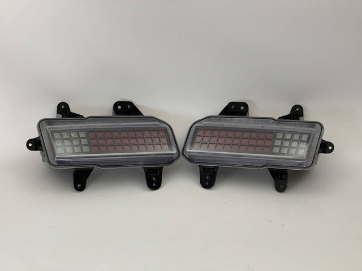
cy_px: 136
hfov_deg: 30.3
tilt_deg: -31.6
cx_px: 181
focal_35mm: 64
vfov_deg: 22.9
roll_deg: -1.7
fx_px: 669
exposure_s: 1/99
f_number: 2.2
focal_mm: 7.5
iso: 200
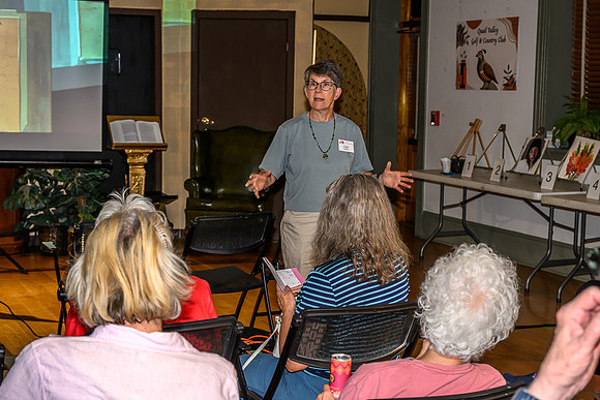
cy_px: 200
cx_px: 300
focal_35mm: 61
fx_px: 1017
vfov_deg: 22.3
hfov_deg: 32.9
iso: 800
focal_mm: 61
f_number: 7.1
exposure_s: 1/40
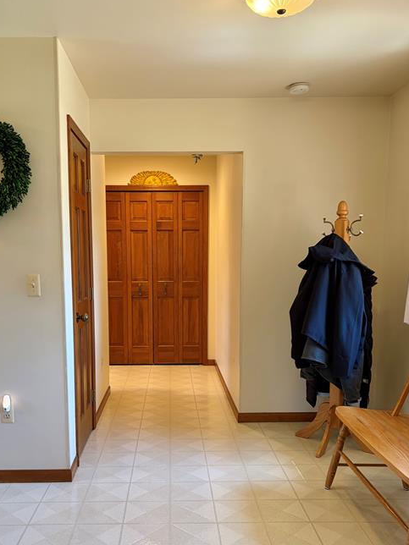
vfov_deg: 58.1
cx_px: 180
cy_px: 315
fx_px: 488
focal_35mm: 31
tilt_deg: -6.5
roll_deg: +1.7
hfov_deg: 45.4
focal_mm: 5.96
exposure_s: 1/60
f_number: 1.6
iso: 160
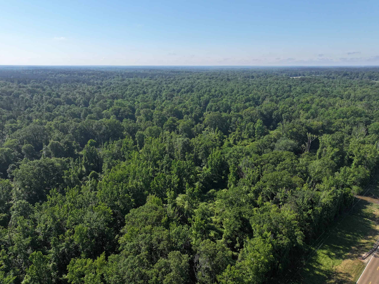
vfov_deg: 56.8
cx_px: 190
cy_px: 142
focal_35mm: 24
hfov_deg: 71.6
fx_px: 263
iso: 180
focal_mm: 12.29
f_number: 2.8
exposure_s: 1/2500
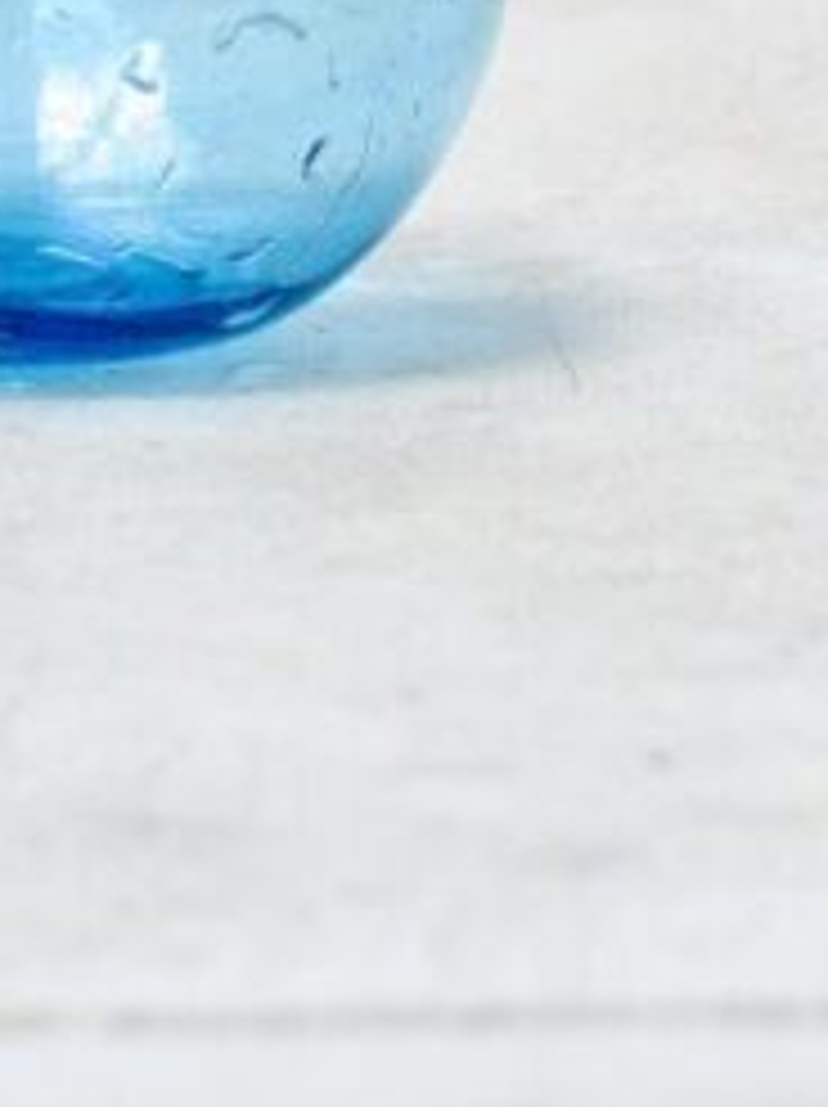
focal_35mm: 202
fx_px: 6454
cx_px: 18
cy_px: -603
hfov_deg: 7.3
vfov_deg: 9.5
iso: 200
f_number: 5
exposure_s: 1/200
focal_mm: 31
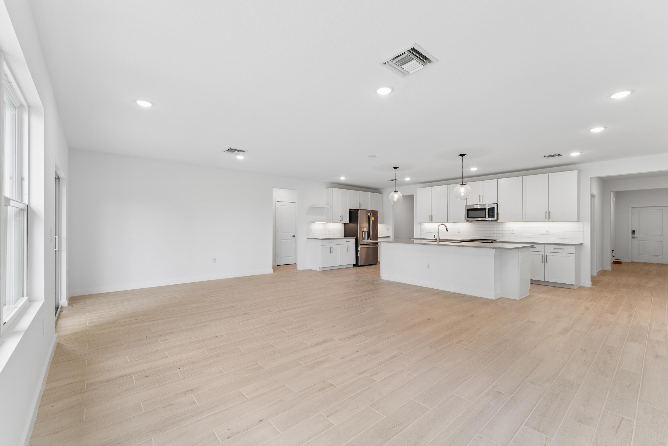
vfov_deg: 77.7
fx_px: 276
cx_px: 334
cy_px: 223
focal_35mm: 15
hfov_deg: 100.8
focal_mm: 14.9
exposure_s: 1/8
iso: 200
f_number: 8
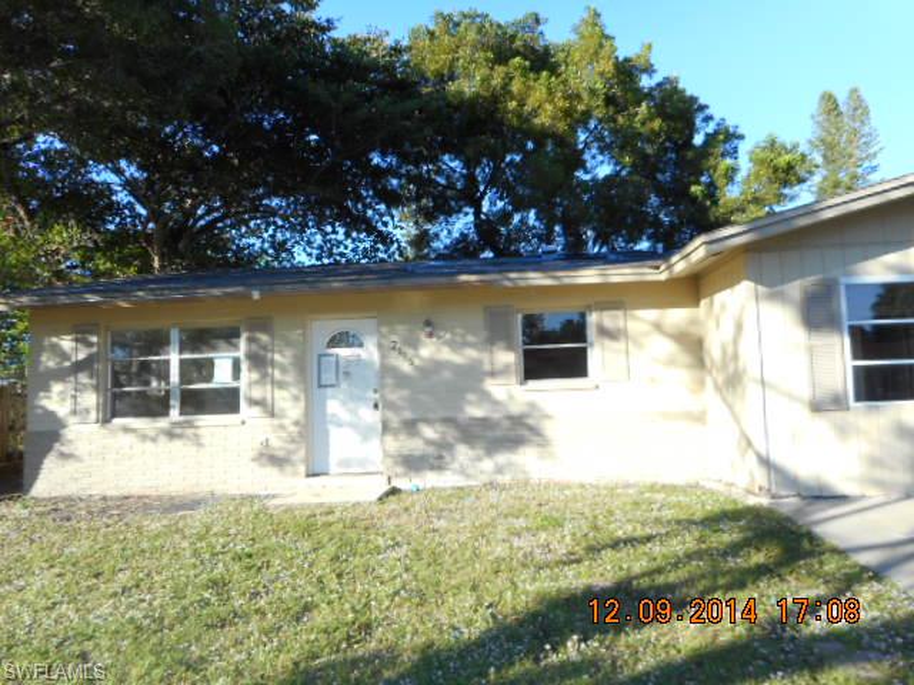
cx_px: 457
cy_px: 342
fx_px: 660
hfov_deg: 69.4
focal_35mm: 25
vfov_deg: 54.9
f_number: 3.7
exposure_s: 1/200
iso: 80
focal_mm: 4.5
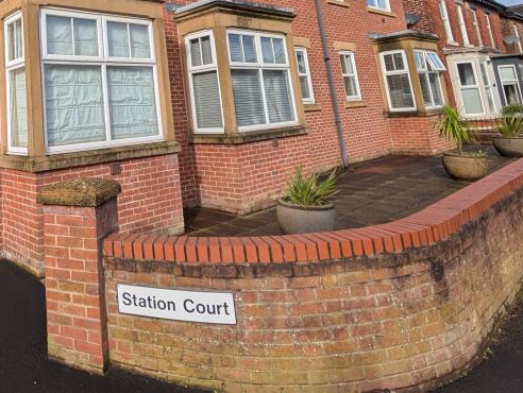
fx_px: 378
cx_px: 83
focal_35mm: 25
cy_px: 39
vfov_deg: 49.0
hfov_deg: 61.7
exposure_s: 1/1949
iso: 50
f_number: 1.7
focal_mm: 2.02
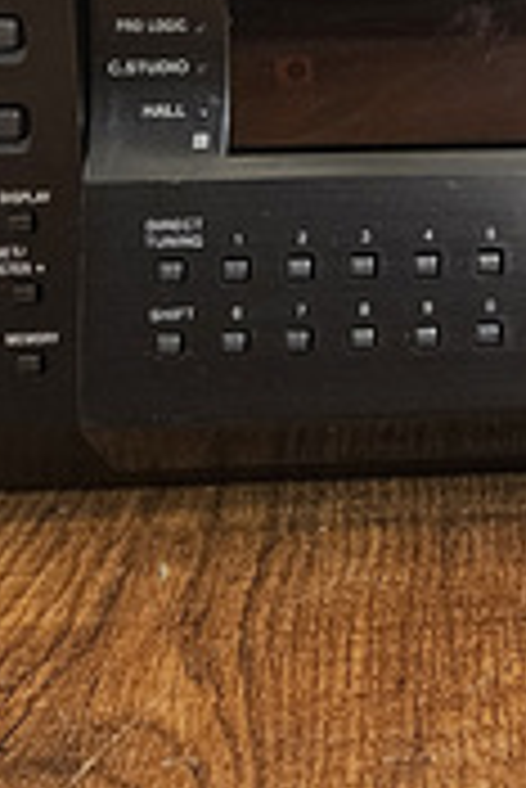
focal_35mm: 82
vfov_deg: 23.3
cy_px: -68
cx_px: 773
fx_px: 1793
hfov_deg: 15.5
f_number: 1.8
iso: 500
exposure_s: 1/25
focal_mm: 5.4
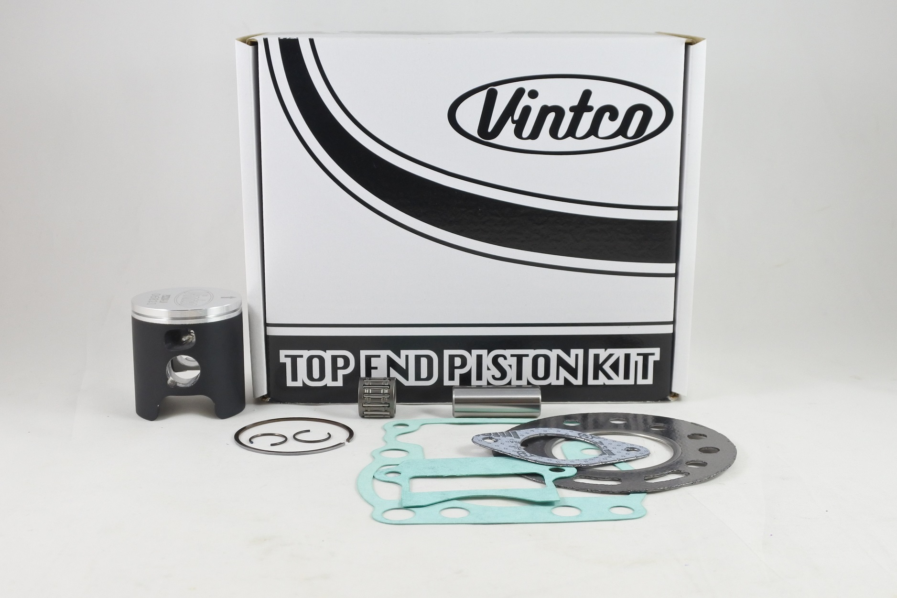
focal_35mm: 41
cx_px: 448
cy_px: 299
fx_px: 1021
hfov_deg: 47.4
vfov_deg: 32.6
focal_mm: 15.3
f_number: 4.2
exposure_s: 1/125
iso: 500
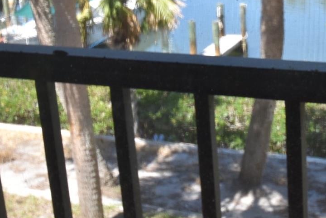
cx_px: 264
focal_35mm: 80
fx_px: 725
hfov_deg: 24.9
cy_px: 35
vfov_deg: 16.9
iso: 400
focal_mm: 24
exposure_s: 1/160
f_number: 9
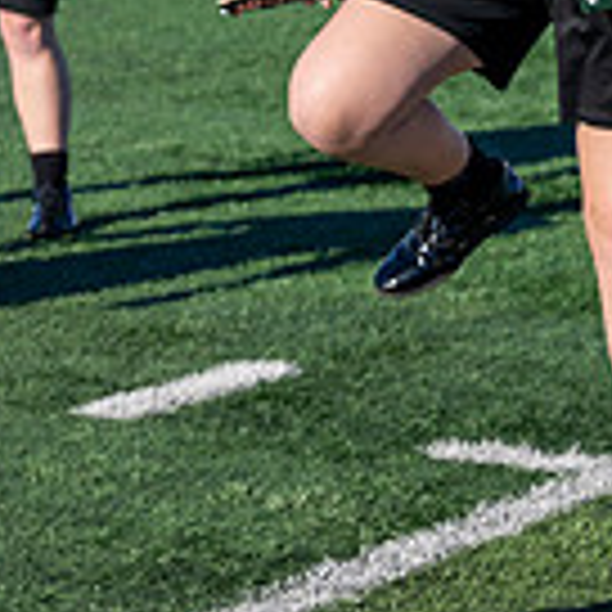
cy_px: -115
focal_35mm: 254
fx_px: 5081
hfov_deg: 6.7
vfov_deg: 6.8
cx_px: -490
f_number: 5
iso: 250
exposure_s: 1/2000
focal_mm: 70
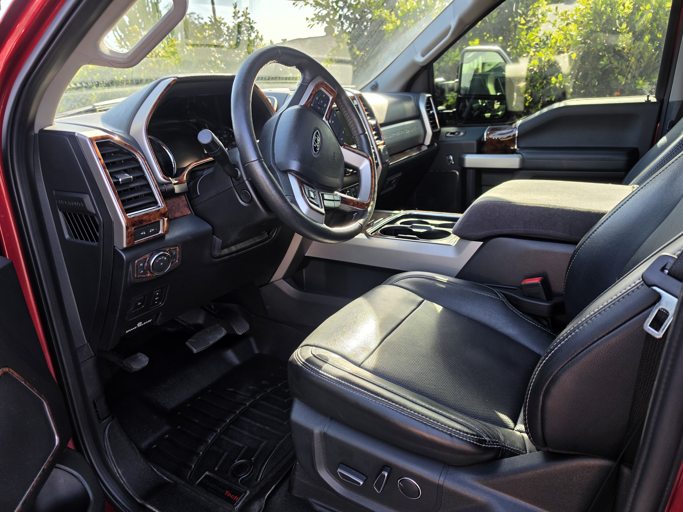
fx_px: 454
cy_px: 256
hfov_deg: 73.9
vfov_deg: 58.9
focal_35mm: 23
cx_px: 342
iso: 25
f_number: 1.4
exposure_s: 1/359
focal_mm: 6.5
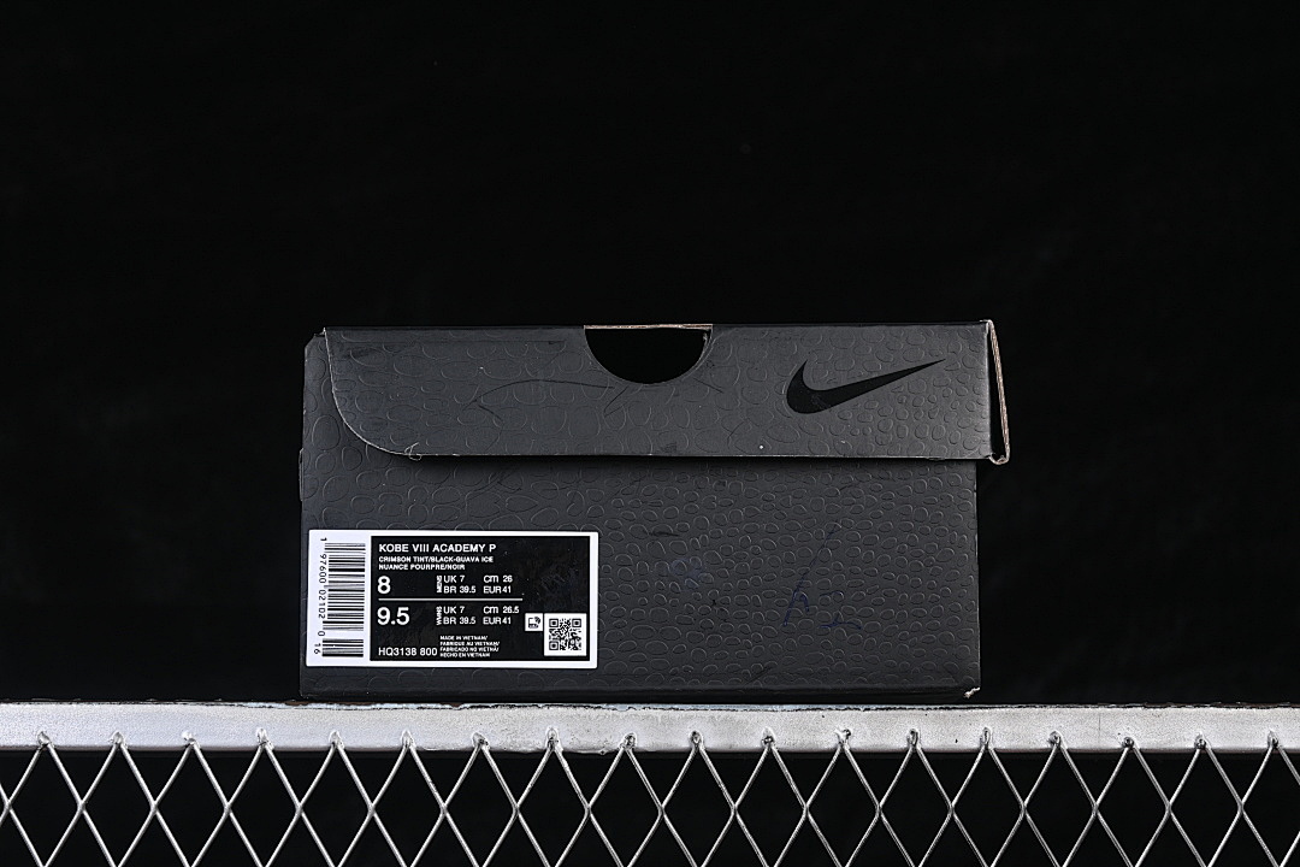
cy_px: 434
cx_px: 650
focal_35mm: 75
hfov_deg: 27.0
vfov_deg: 18.2
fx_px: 2708
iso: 160
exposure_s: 1/60
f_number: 6.3
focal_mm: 50
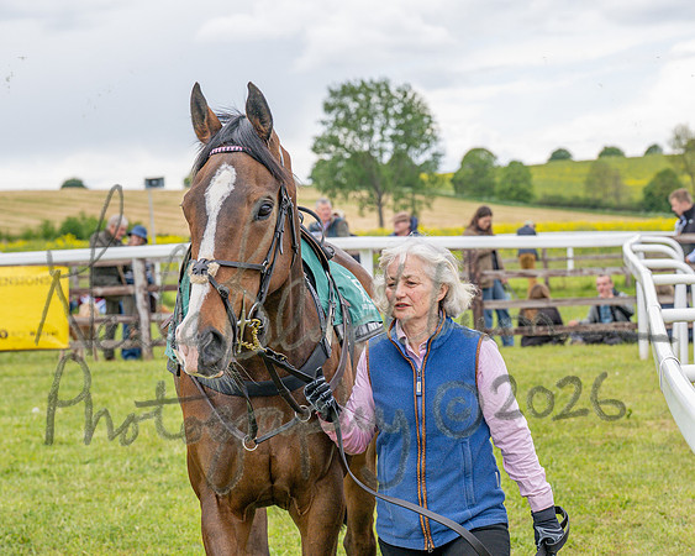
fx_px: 2433
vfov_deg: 13.0
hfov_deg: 16.2
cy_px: 278
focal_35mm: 118
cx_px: 278
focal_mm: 70
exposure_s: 1/1250
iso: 400
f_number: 5
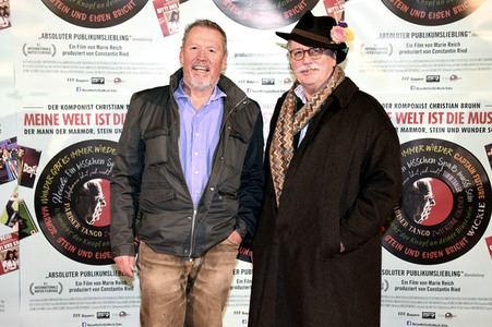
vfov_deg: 24.2
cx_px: 246
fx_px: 765
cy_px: 164
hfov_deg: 35.7
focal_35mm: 56
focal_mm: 56
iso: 1000
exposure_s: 1/100
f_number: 6.3
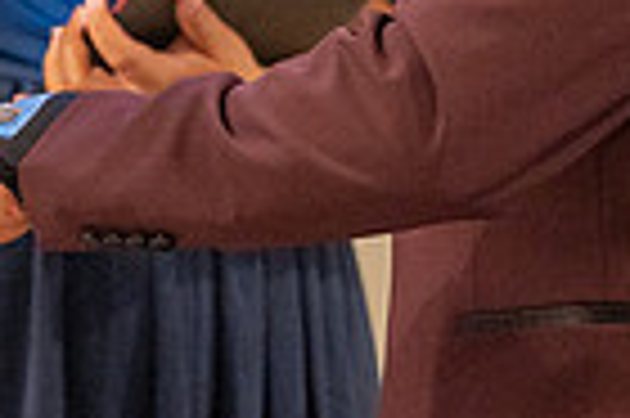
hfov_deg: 2.8
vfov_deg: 1.8
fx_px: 13092
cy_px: -179
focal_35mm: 749
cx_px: -274
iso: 1600
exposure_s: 1/125
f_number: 2.8
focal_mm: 165
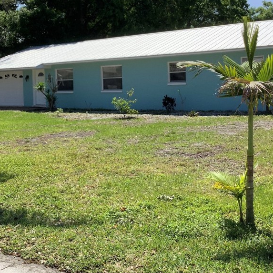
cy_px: 102
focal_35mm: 49
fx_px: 437
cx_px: 113
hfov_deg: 34.6
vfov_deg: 34.5
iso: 25
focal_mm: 3.3
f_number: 2.4
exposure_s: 1/1131
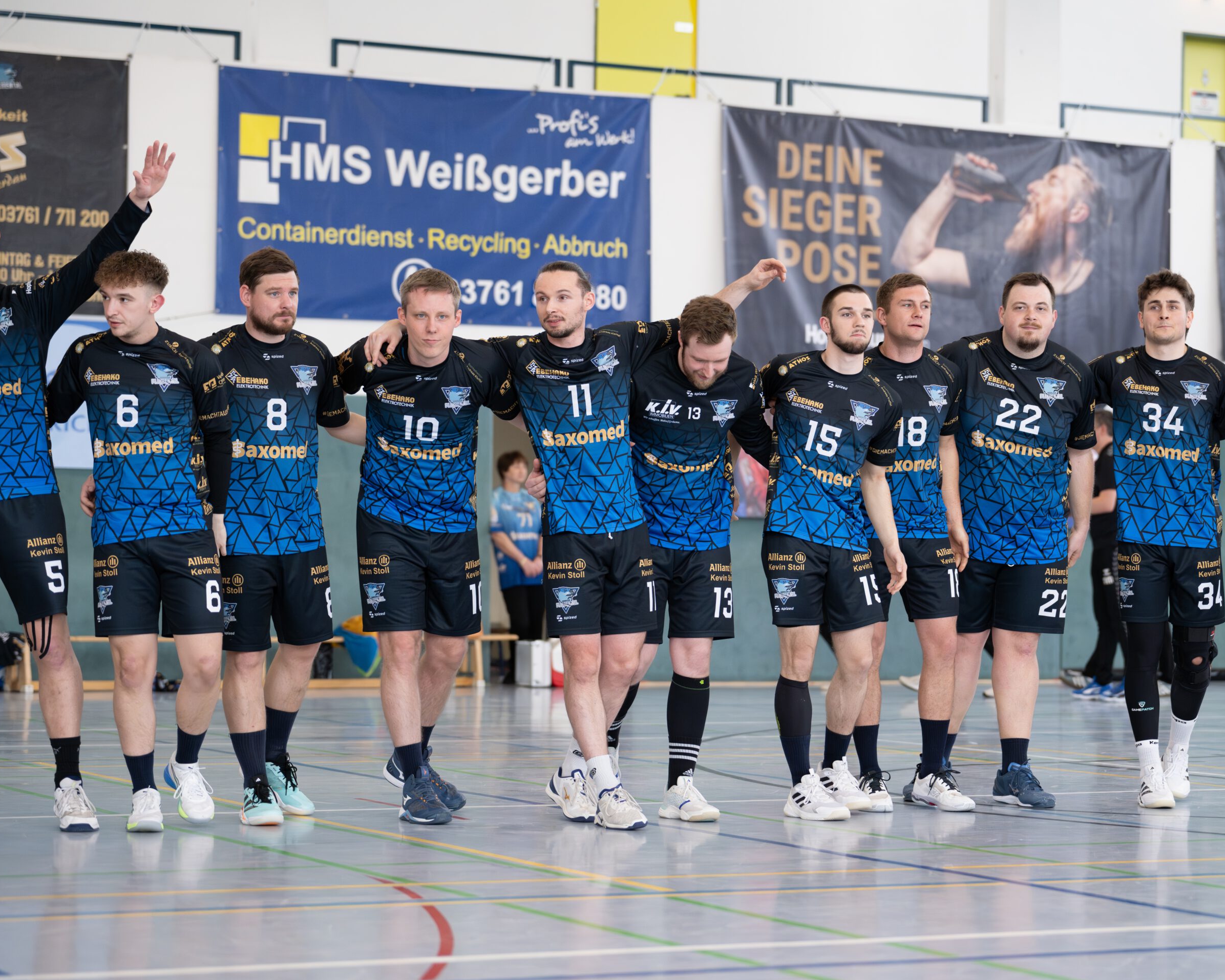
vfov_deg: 17.7
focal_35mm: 87
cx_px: 708
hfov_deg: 22.0
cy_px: 490
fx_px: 3154
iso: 800
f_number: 2.5
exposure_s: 1/1250
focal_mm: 77
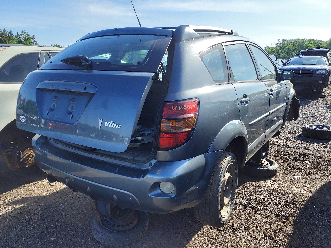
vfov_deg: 53.1
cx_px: 166
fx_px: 249
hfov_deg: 67.3
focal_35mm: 26
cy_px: 124
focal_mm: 3.58
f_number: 1.9
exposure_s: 1/286
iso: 40
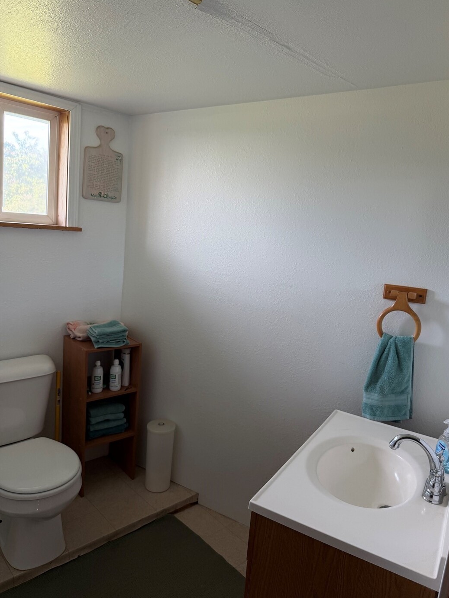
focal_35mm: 25
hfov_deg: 54.9
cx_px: 233
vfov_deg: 69.4
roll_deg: -5.7
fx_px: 432
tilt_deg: -9.4
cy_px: 301
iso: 125
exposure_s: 1/121
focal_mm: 6.76
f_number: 1.78
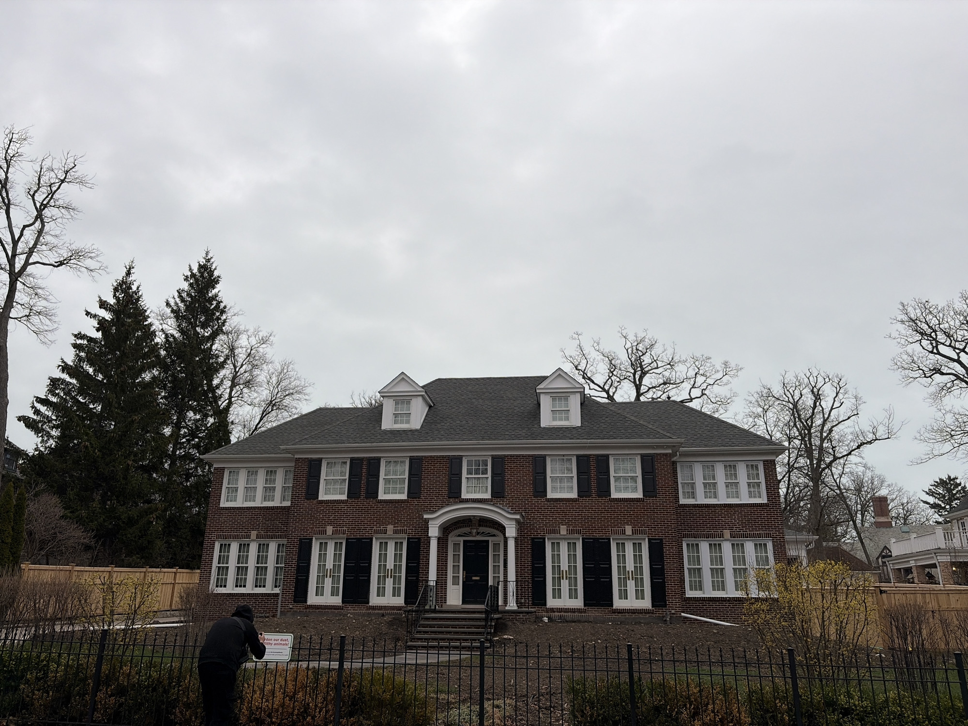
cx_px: 484
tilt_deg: +15.4
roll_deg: -1.9
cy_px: 363
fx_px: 727
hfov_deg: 67.3
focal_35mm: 26
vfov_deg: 53.1
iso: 50
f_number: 1.6
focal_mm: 5.96
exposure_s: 1/623
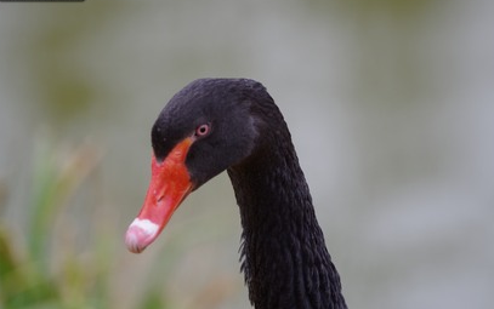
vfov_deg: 2.9
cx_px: 248
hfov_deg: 4.6
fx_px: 6211
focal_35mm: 461
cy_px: 147
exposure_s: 1/200
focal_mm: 300
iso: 400
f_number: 4
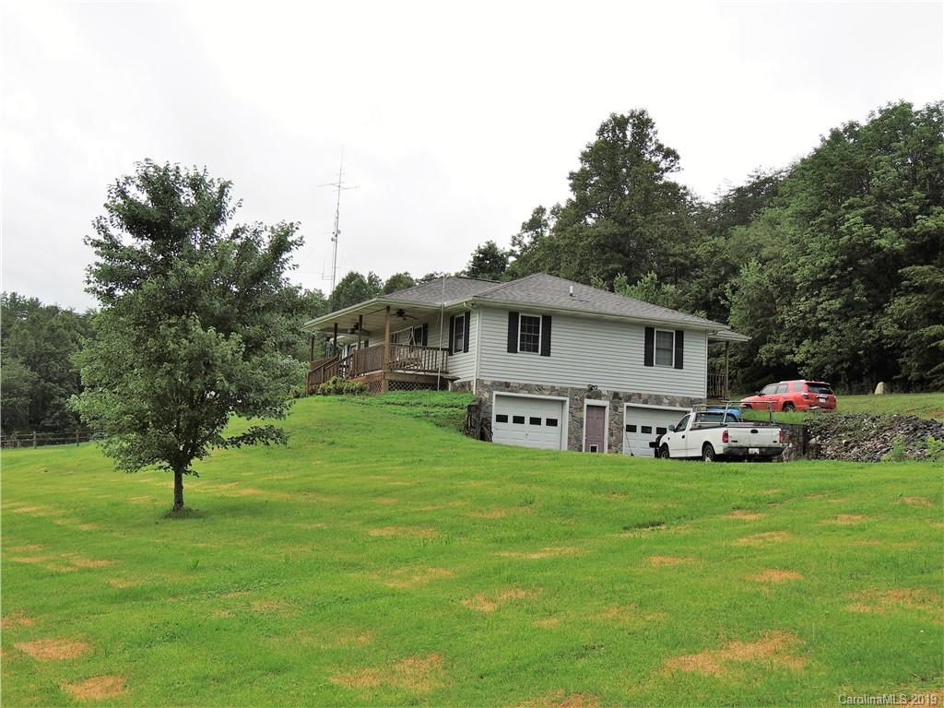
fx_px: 1282
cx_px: 472
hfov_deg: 40.4
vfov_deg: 30.9
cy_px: 354
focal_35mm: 47
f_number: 3.5
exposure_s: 1/800
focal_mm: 8.3
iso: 100
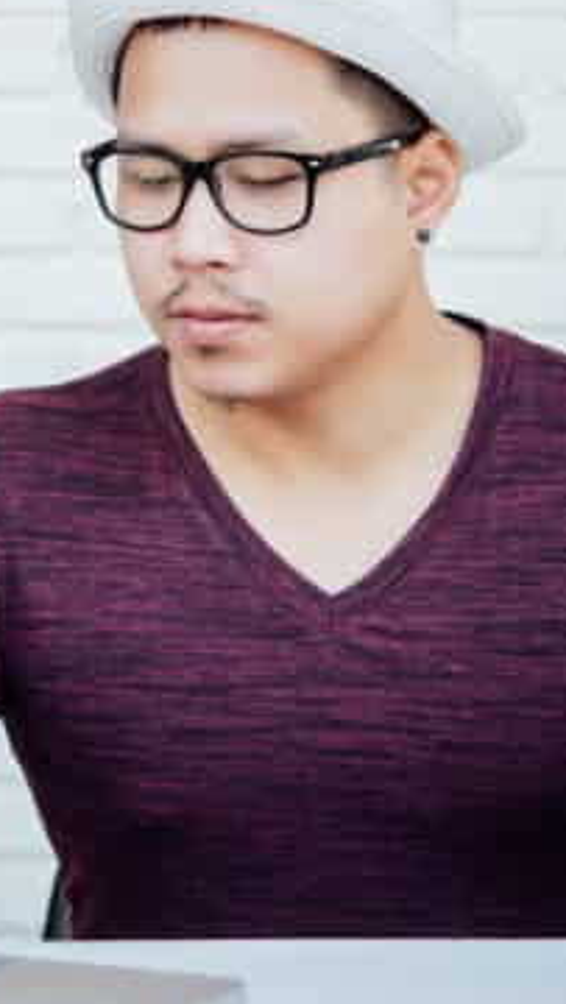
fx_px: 3569
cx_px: 184
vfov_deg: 16.0
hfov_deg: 9.1
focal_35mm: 134
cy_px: 498
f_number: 2.8
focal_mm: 60
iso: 100
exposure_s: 1/125
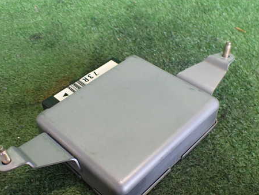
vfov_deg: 35.9
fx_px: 299
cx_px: 115
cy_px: 114
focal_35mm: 40
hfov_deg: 46.7
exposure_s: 1/125
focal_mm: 5.4
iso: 640
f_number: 2.3
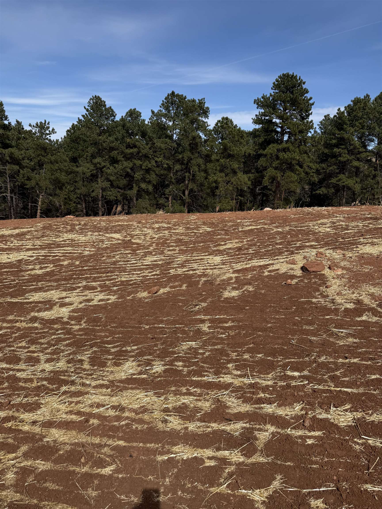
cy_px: 254
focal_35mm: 24
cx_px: 191
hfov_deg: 56.8
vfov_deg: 71.6
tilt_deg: -10.9
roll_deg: -2.1
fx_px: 353
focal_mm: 6.76
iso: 80
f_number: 1.78
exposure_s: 1/6173
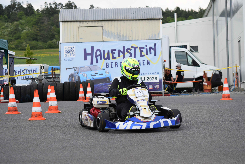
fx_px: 796
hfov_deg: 17.5
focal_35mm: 117
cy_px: 82
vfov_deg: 11.7
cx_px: 122
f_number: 6.3
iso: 400
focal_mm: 78
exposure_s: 1/1600
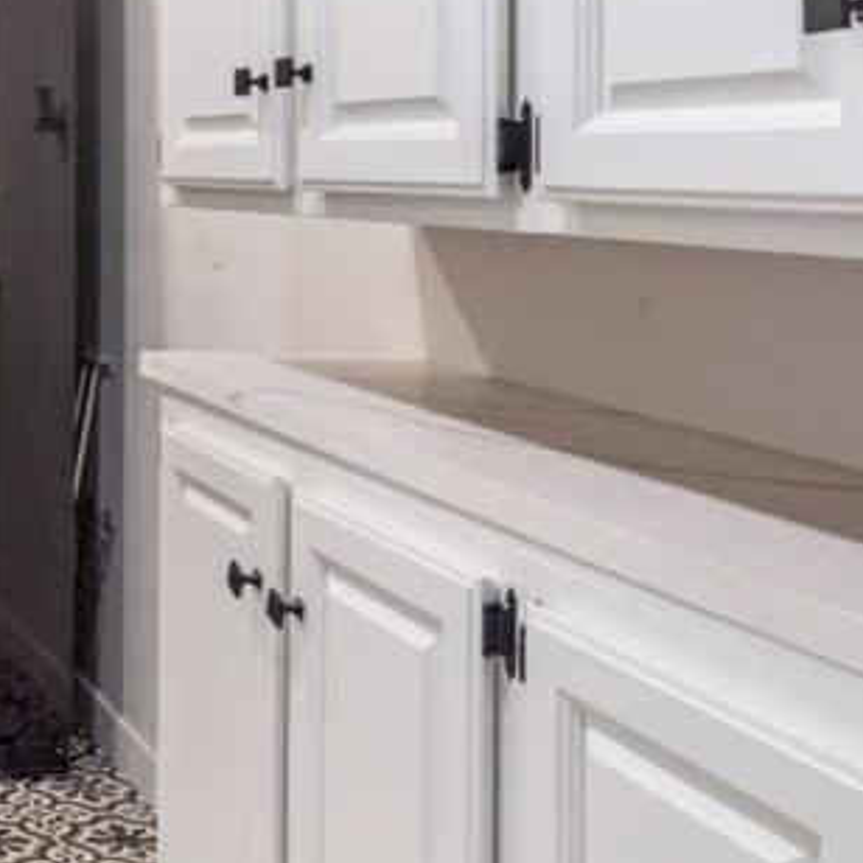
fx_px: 1495
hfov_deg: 24.7
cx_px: -437
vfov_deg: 31.5
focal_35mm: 53
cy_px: 185
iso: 320
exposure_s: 1/10
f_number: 8
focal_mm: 16
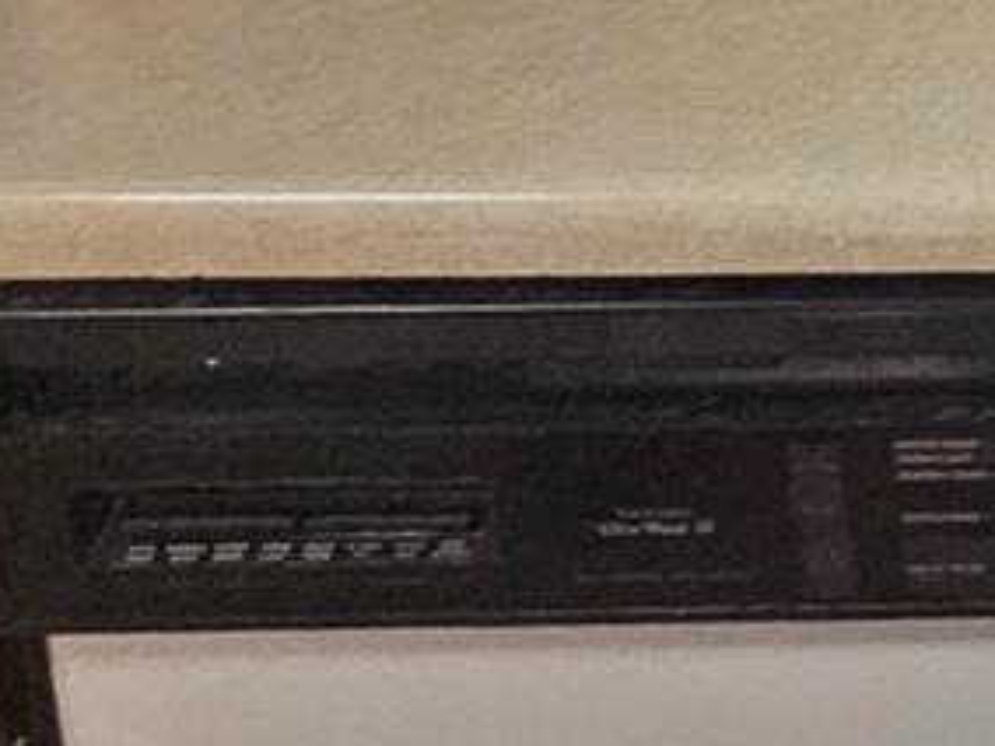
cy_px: -658
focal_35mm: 66
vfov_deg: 17.4
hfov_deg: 14.5
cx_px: 2484
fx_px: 1897
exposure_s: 1/60
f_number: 2.2
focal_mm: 2.2
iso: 250
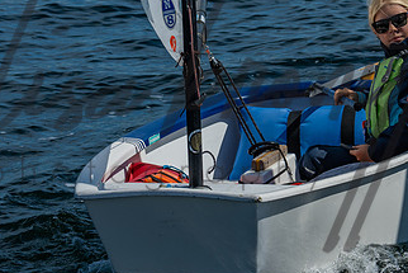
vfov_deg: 5.3
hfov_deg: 7.9
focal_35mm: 260
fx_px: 2948
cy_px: 49
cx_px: 268
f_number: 8
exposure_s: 1/640
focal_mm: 112
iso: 100
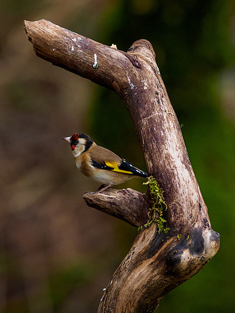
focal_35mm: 1039
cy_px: 145
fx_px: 9392
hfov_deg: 1.4
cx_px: 114
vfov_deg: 1.9
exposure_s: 1/640
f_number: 4.5
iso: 800
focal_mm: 300
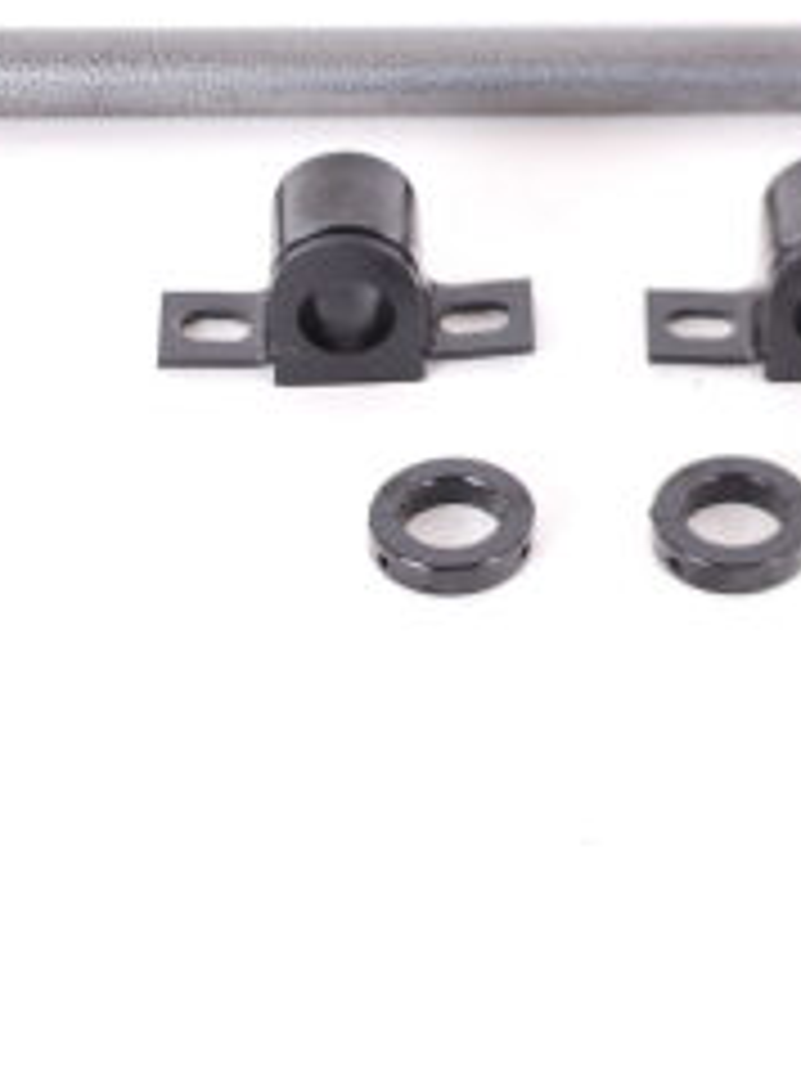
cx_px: 508
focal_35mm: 142
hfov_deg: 10.5
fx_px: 4366
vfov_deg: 13.8
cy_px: 110
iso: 200
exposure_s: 1/60
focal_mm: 29
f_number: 4.8
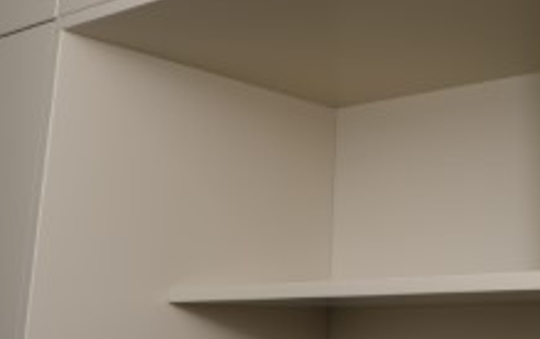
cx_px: 484
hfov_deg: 32.3
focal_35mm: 60
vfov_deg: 21.5
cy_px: 79
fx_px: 884
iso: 160
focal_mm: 18
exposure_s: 1/60
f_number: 4
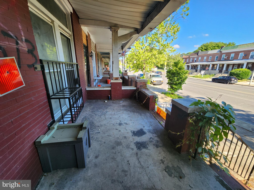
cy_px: 95
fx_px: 95
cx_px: 127
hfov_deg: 106.2
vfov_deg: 89.9
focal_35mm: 13
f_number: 2.2
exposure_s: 1/249
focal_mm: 2.2
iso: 50
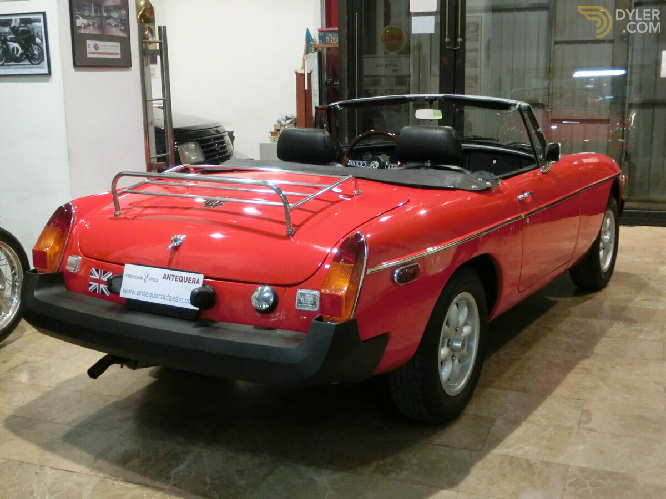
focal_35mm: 40
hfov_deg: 46.8
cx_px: 333
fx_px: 770
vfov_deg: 36.0
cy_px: 250
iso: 800
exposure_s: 1/20
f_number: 4
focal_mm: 7.15
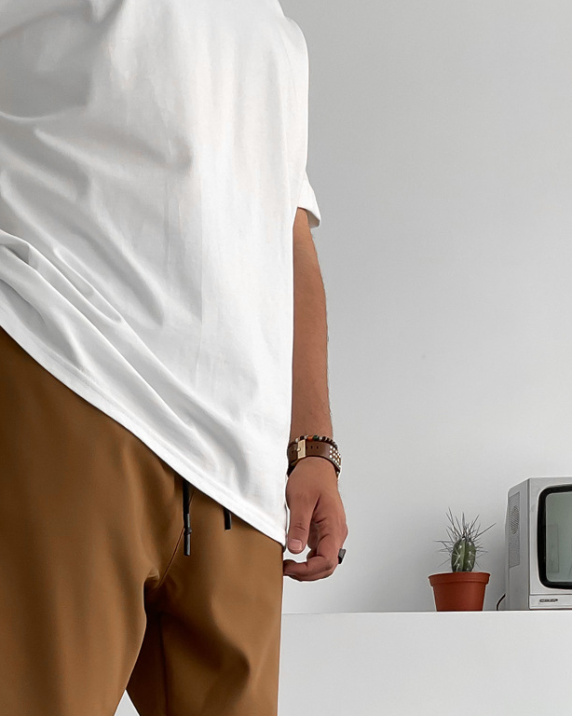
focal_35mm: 59
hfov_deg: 25.4
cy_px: 708
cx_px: 128
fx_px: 1249
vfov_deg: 29.9
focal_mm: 3
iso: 32
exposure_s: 1/120
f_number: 1.8
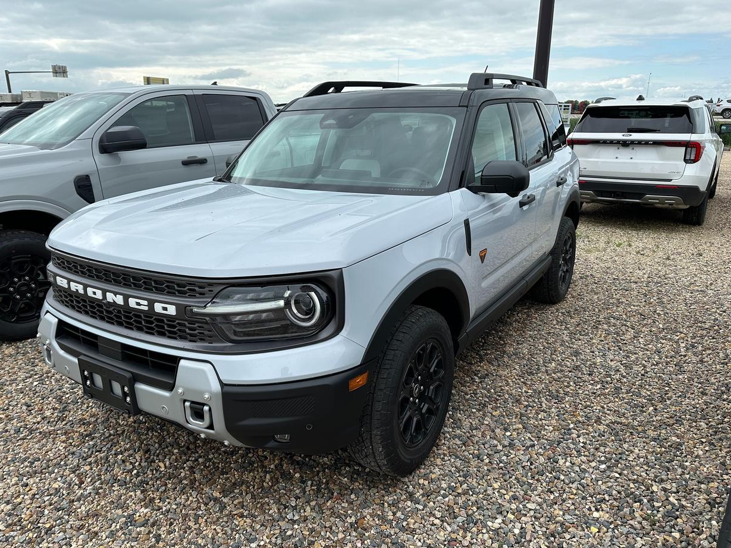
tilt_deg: -17.2
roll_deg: -0.4
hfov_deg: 69.4
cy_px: 275
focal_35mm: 25
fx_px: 528
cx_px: 357
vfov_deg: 54.9
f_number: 1.78
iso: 80
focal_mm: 6.86
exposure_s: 1/3155
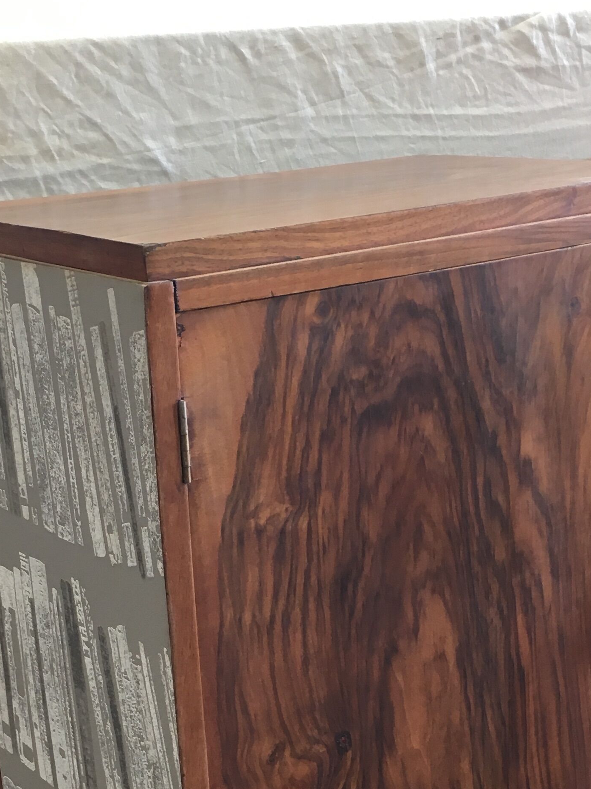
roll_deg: +3.2
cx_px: 294
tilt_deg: -18.5
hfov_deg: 23.3
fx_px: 1434
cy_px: 567
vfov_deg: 30.3
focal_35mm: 63
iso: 80
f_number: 2.2
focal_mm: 4.15
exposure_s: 1/33
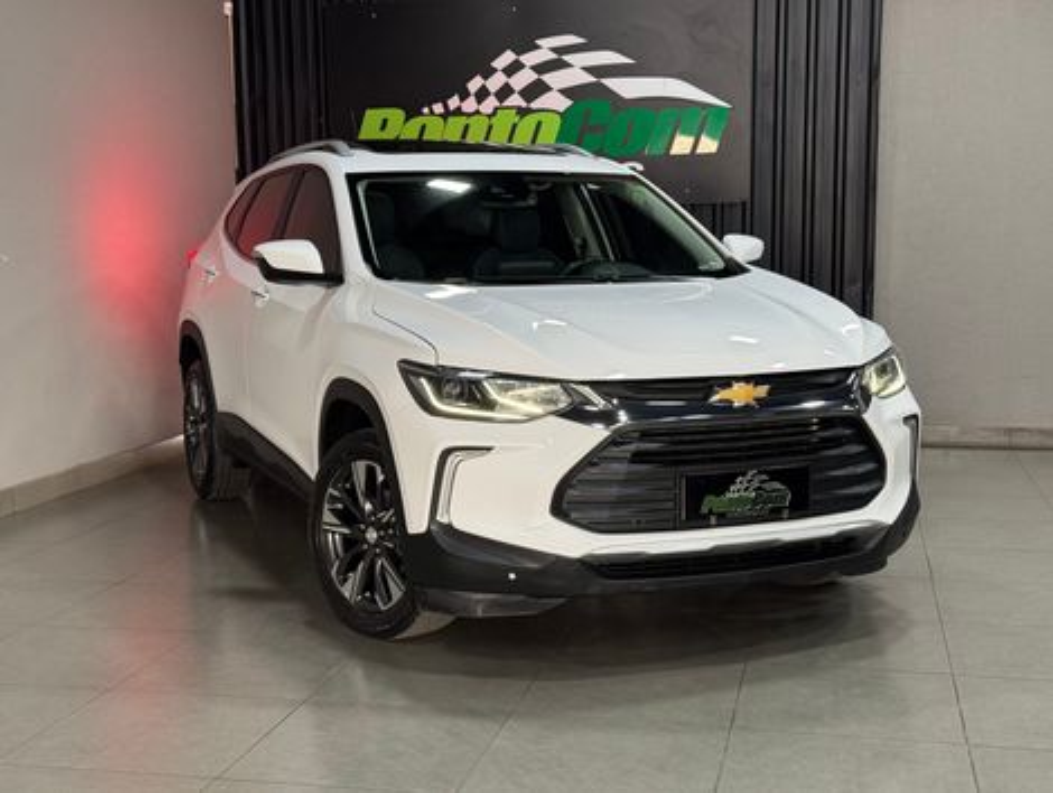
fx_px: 1462
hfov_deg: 39.6
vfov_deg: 30.3
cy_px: 396
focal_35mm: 48
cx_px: 526
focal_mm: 6.76
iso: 125
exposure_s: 1/52
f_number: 1.78
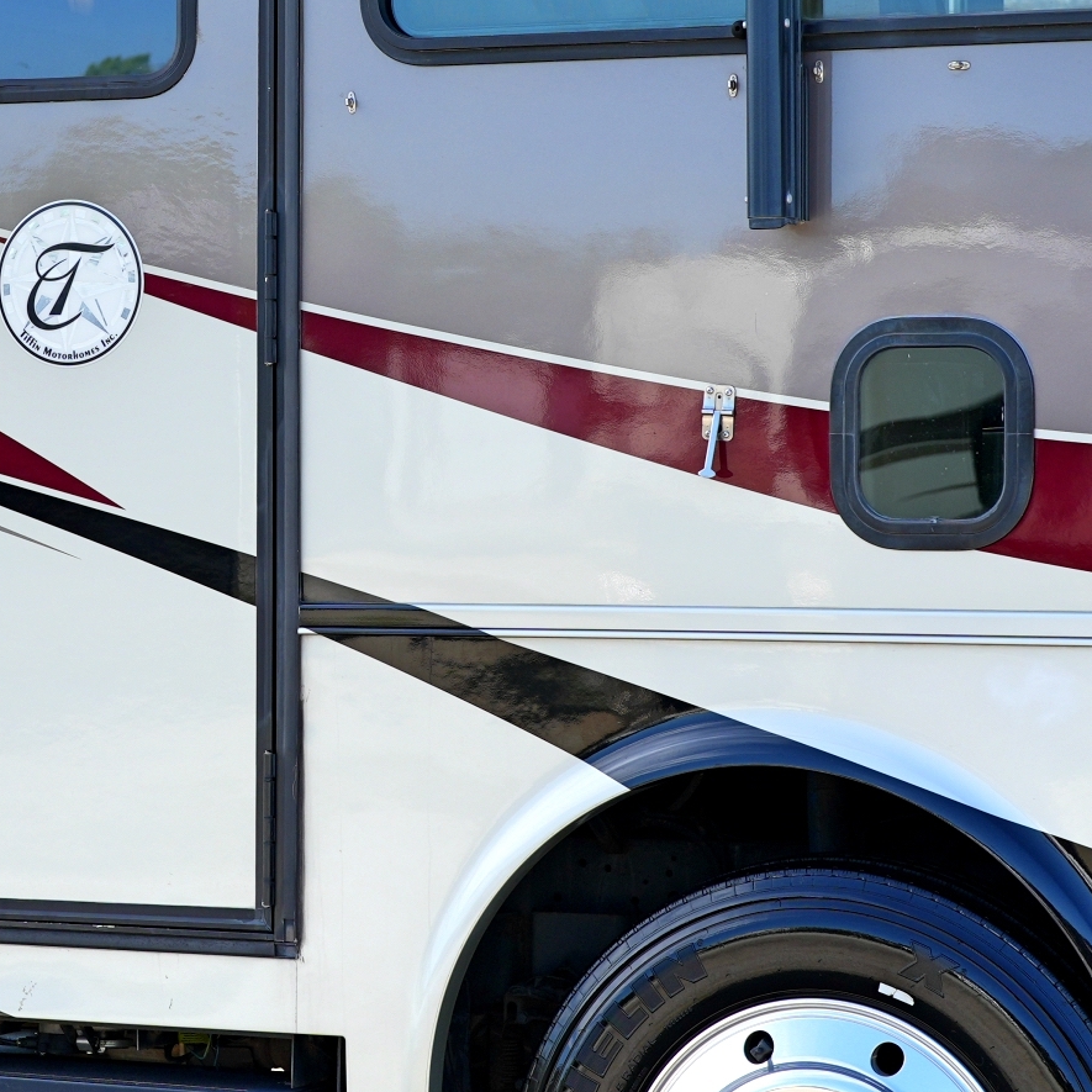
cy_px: 278
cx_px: 144
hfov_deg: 12.1
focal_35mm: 144
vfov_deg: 12.1
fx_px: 5139
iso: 100
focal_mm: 50
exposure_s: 1/400
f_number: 3.5
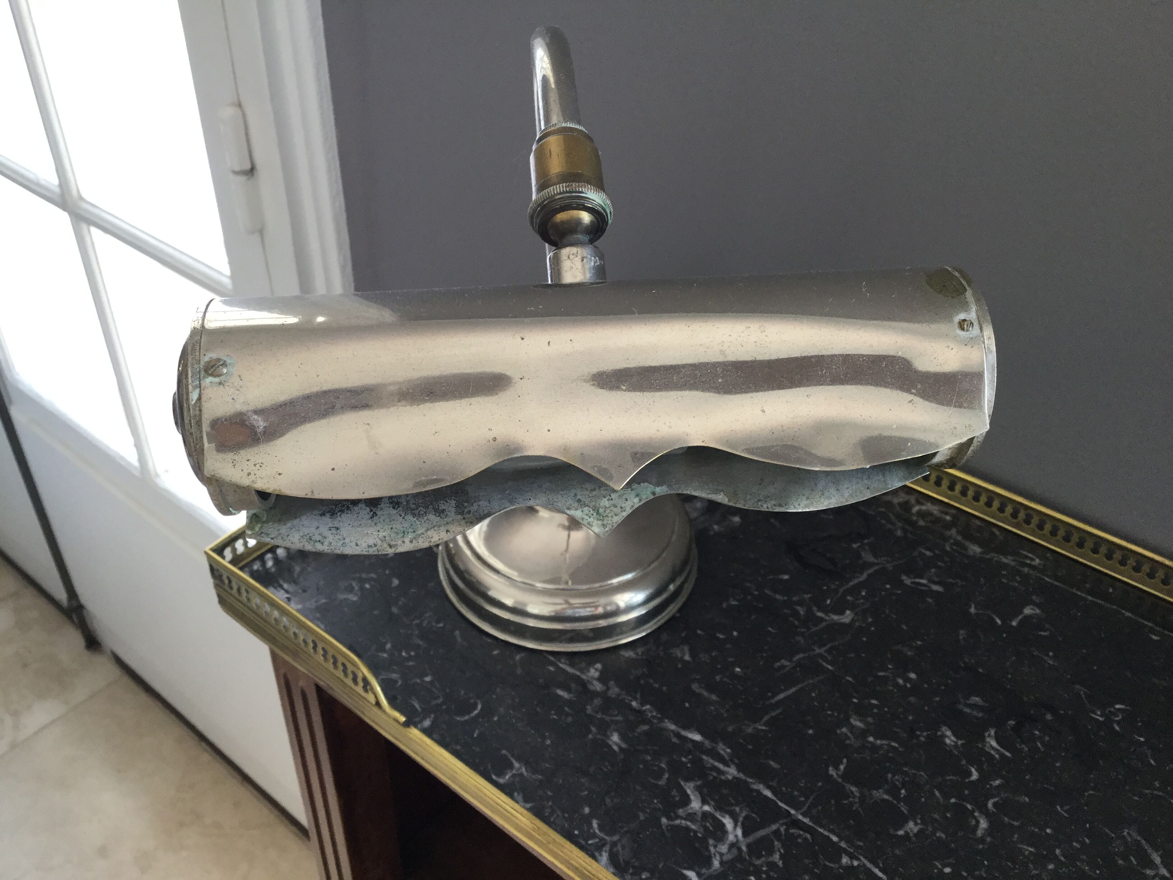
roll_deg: -2.5
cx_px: 586
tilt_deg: -37.6
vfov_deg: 45.4
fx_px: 1050
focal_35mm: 31
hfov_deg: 58.4
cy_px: 440
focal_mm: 3.3
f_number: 2.4
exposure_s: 1/33
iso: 25
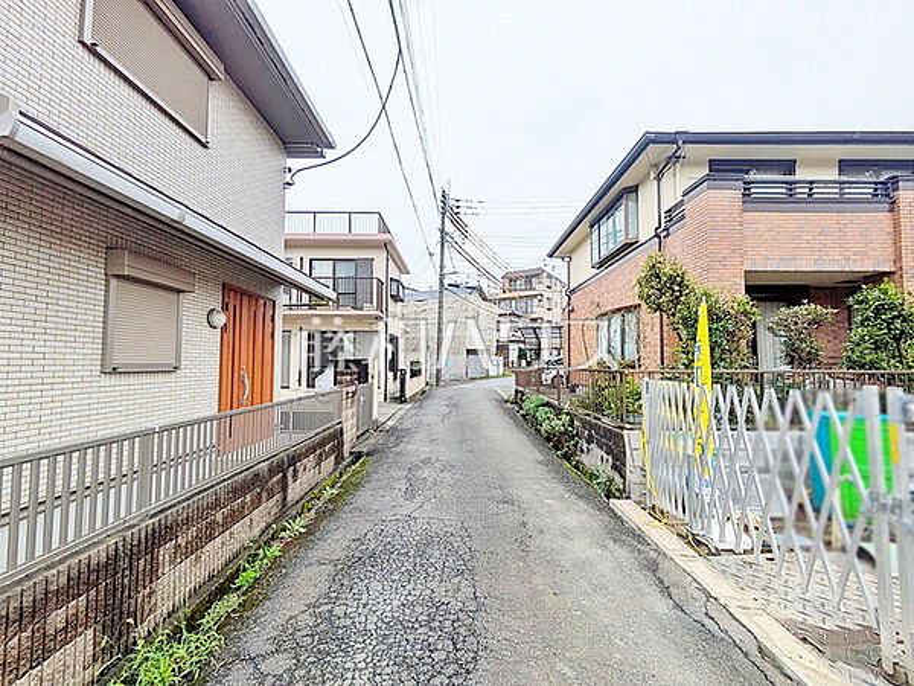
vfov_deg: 85.7
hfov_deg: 102.1
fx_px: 370
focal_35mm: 14
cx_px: 457
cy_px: 343
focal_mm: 1.83
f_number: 2.2
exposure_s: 1/724
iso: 52
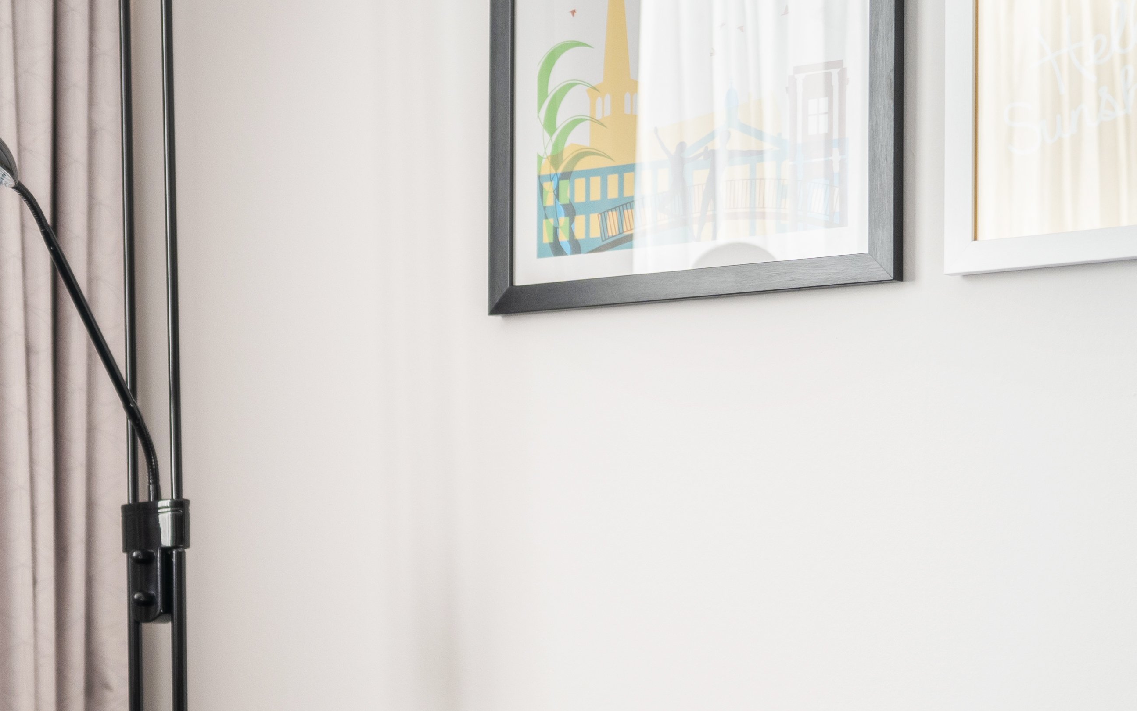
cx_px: -166
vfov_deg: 11.0
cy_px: 737
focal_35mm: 118
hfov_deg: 17.0
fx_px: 3656
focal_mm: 50
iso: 400
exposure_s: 1/500
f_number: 1.8
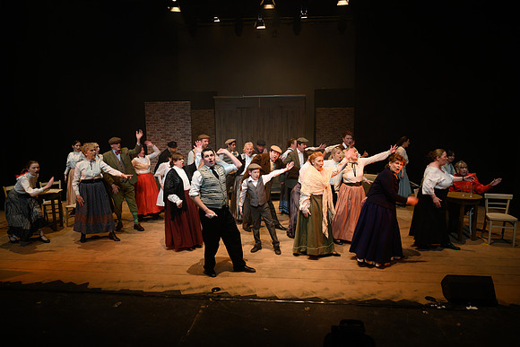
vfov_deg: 52.1
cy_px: 174
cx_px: 260
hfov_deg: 72.5
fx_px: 355
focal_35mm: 25
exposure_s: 1/100
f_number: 3.2
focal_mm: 24
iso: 640
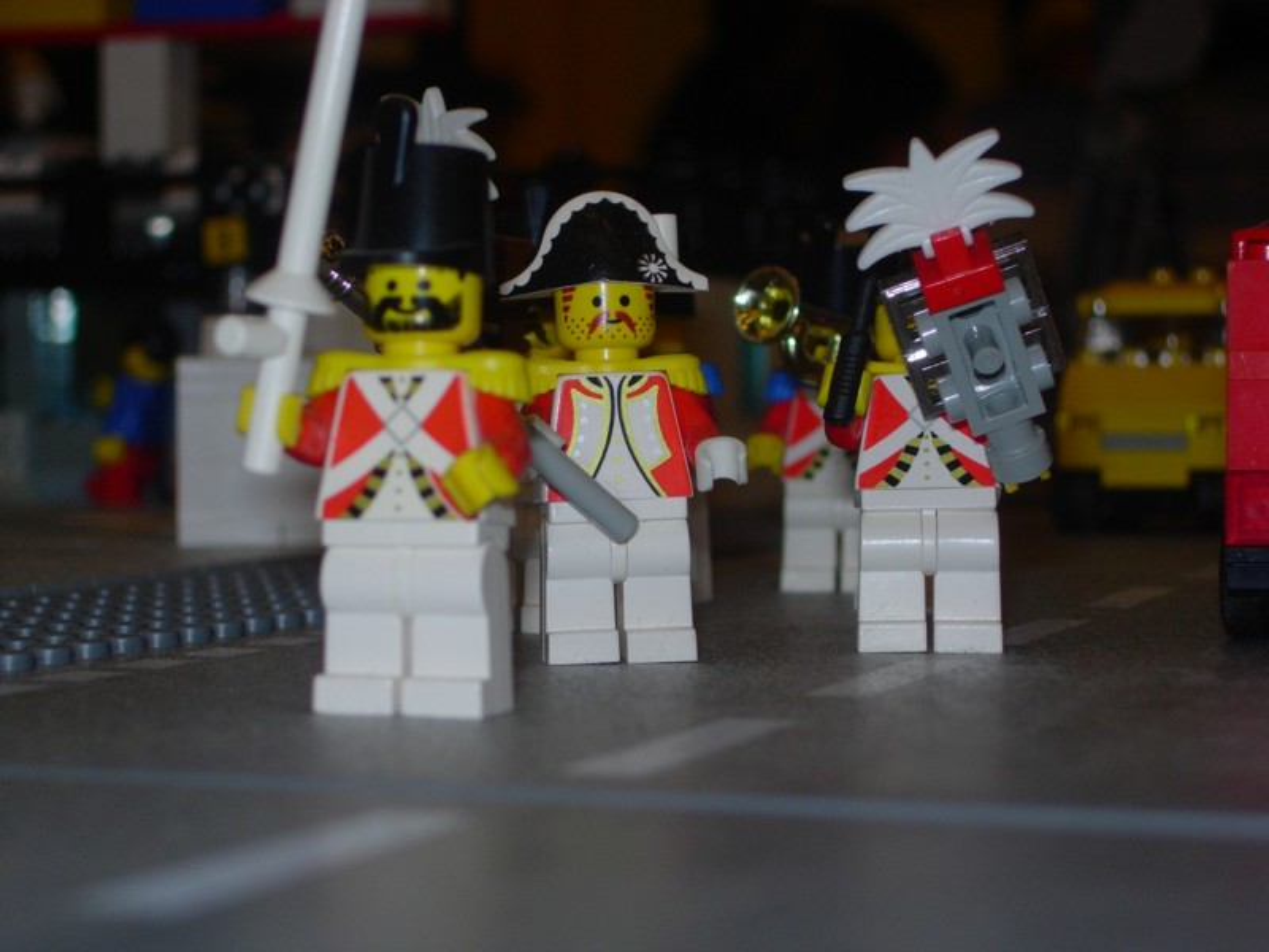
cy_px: 476
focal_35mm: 103
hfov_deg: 19.1
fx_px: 3776
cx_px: 634
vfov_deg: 14.4
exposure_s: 1/64
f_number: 4.6
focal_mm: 21.3
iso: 79
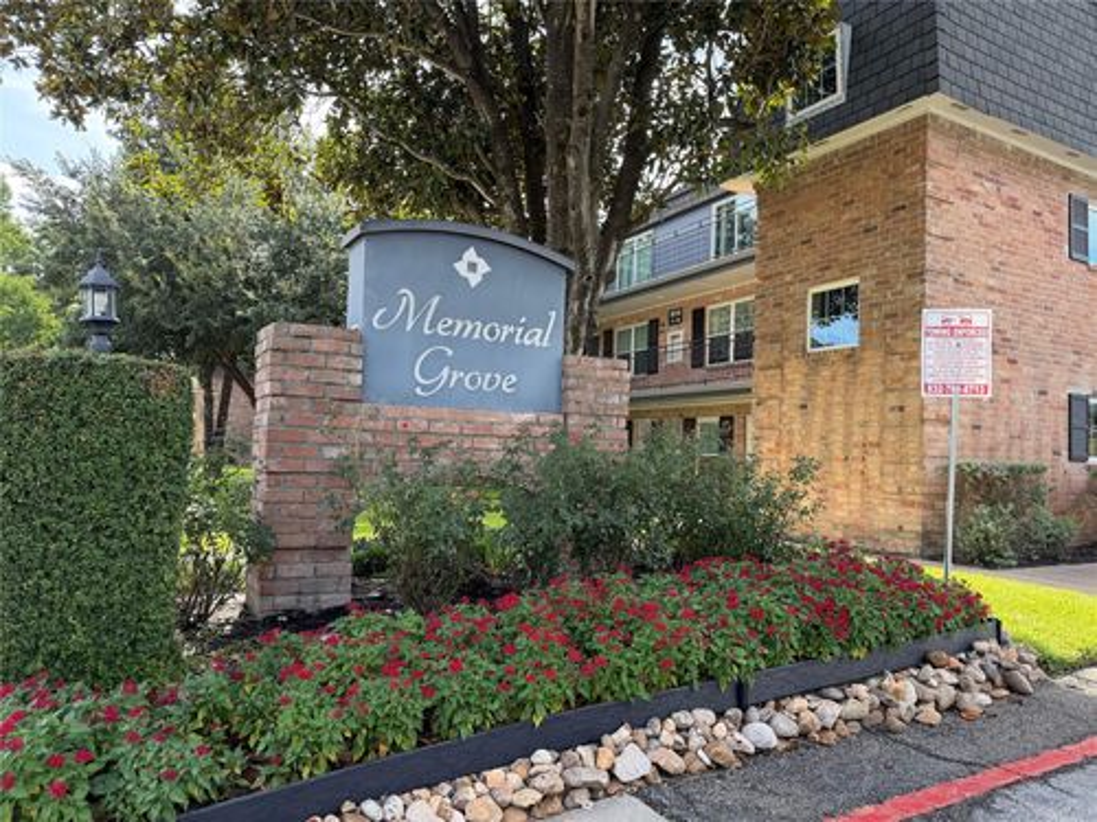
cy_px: 411
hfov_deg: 71.6
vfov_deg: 56.8
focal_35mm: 24
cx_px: 548
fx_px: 761
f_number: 1.78
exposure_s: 1/660
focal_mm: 6.76
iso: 100
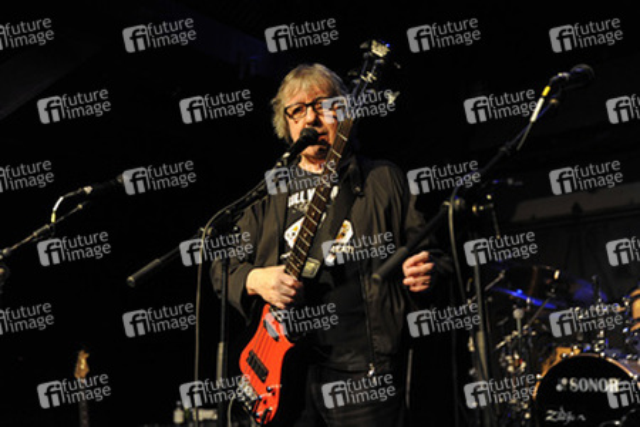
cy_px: 214
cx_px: 320
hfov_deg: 46.4
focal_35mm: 42
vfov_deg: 31.9
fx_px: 747
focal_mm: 42
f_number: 2.8
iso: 1600
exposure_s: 1/160
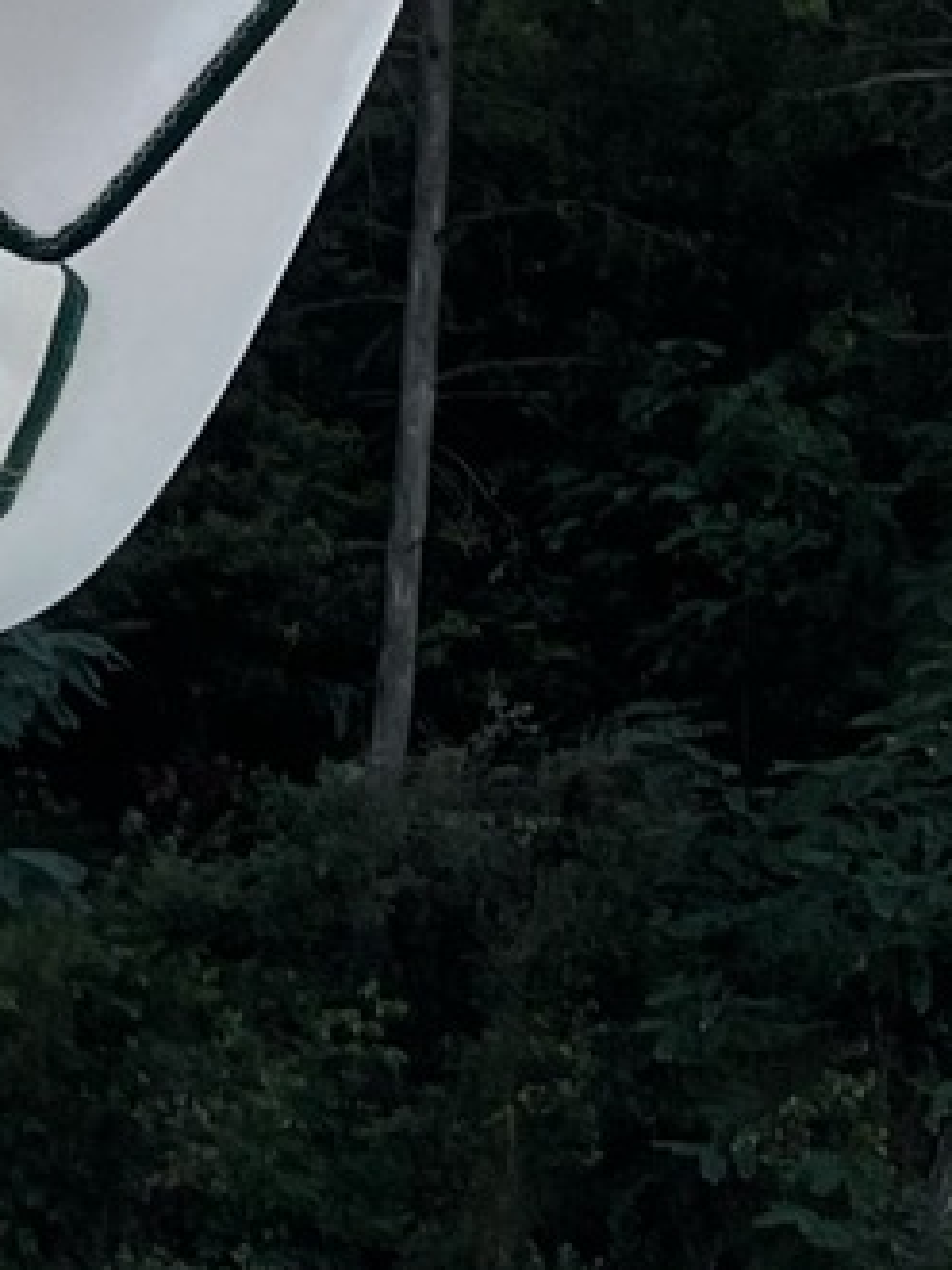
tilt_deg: +0.2
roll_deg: -0.7
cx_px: -1724
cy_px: 1696
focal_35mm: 161
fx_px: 5908
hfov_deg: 8.1
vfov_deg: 11.9
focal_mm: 4.2
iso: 32
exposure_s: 1/1383
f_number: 1.6
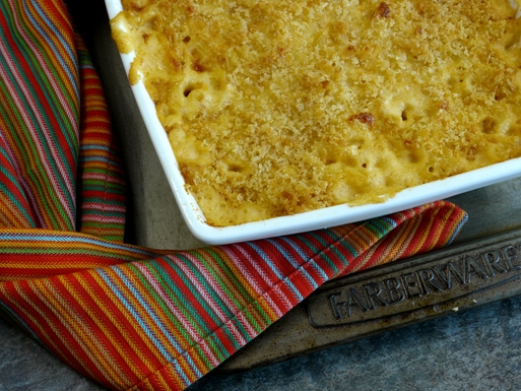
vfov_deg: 26.1
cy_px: 183
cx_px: 283
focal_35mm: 56
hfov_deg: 34.3
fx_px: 843
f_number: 8
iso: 320
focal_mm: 25
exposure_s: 1/30
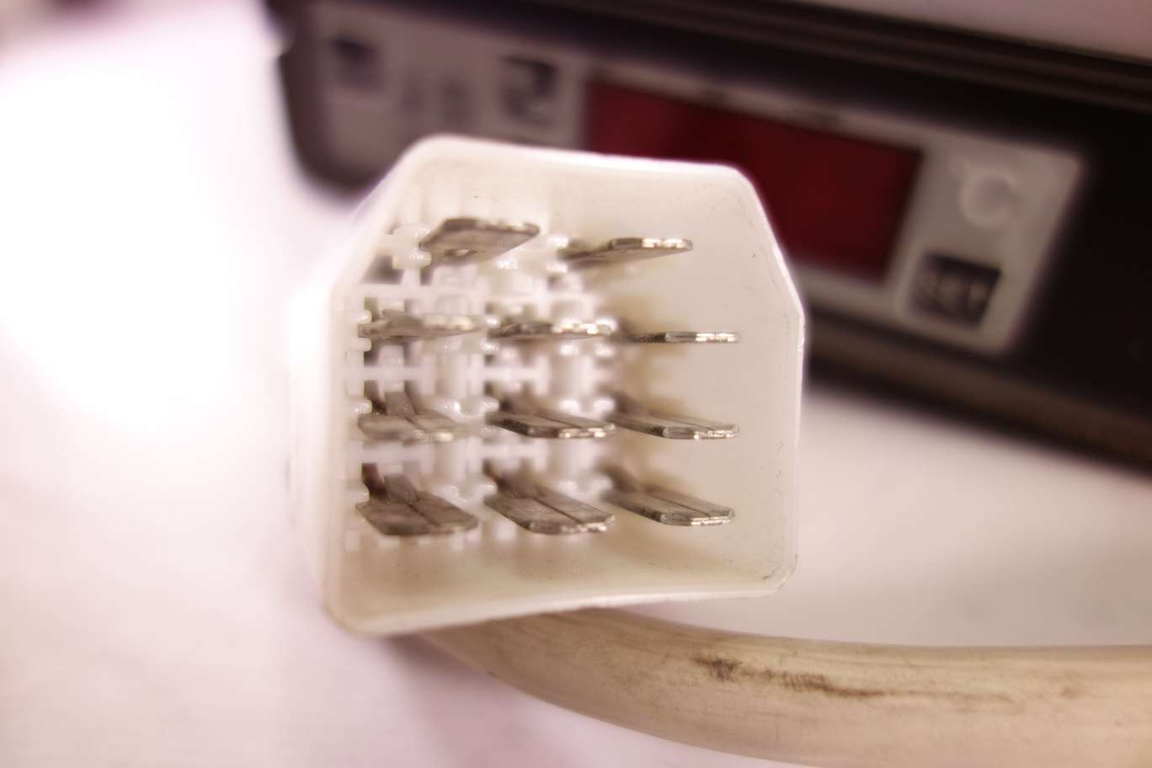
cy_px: 384
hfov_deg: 65.5
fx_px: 896
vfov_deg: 46.4
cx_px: 576
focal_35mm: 28
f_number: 1.8
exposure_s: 1/100
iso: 200
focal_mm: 10.4
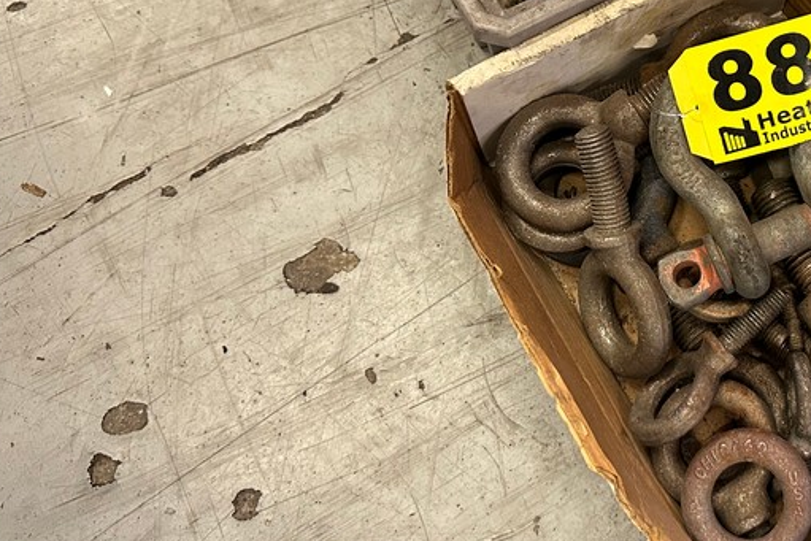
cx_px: 738
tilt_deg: -66.2
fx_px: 1127
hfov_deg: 36.9
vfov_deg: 26.7
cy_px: 146
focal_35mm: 50
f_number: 1.78
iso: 400
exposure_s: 1/60
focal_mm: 6.86
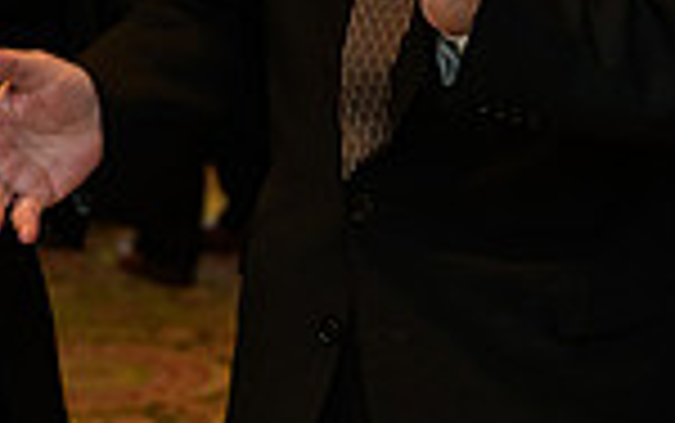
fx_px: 3995
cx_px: 387
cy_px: -187
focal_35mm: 217
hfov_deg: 9.7
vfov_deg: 6.0
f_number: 2.8
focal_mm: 55
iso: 1000
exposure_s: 1/125
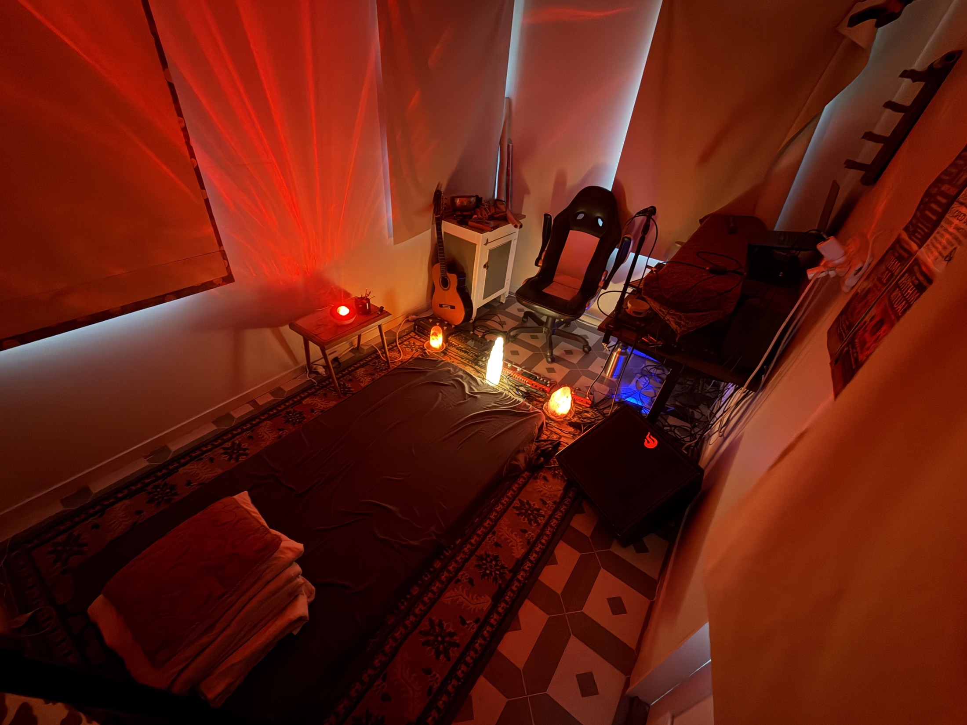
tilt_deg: -35.8
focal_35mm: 14
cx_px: 484
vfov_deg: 85.7
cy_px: 362
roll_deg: -7.2
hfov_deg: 102.1
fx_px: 391
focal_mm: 2.22
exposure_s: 1/10
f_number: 2.2
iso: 1250
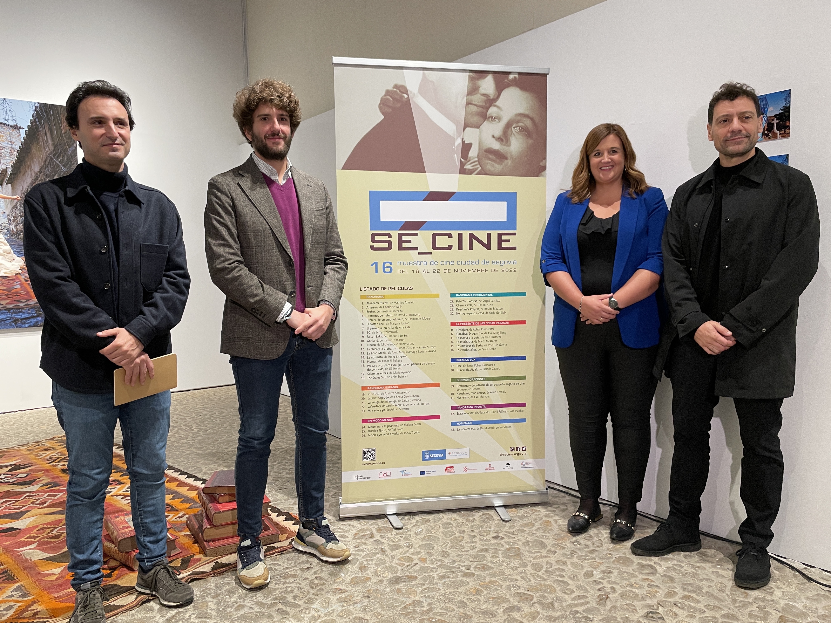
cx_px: 416
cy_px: 312
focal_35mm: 26
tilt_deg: -3.8
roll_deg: +0.4
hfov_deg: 67.3
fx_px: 624
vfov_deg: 53.1
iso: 100
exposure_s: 1/50
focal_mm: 4.2
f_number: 1.6
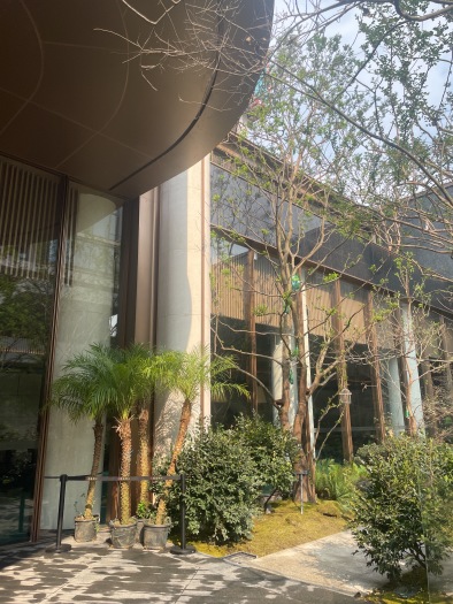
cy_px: 302
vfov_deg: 67.3
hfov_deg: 53.1
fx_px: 453
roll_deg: +0.4
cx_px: 226
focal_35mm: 26
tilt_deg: +13.6
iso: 32
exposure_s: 1/1072
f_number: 1.6
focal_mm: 4.2
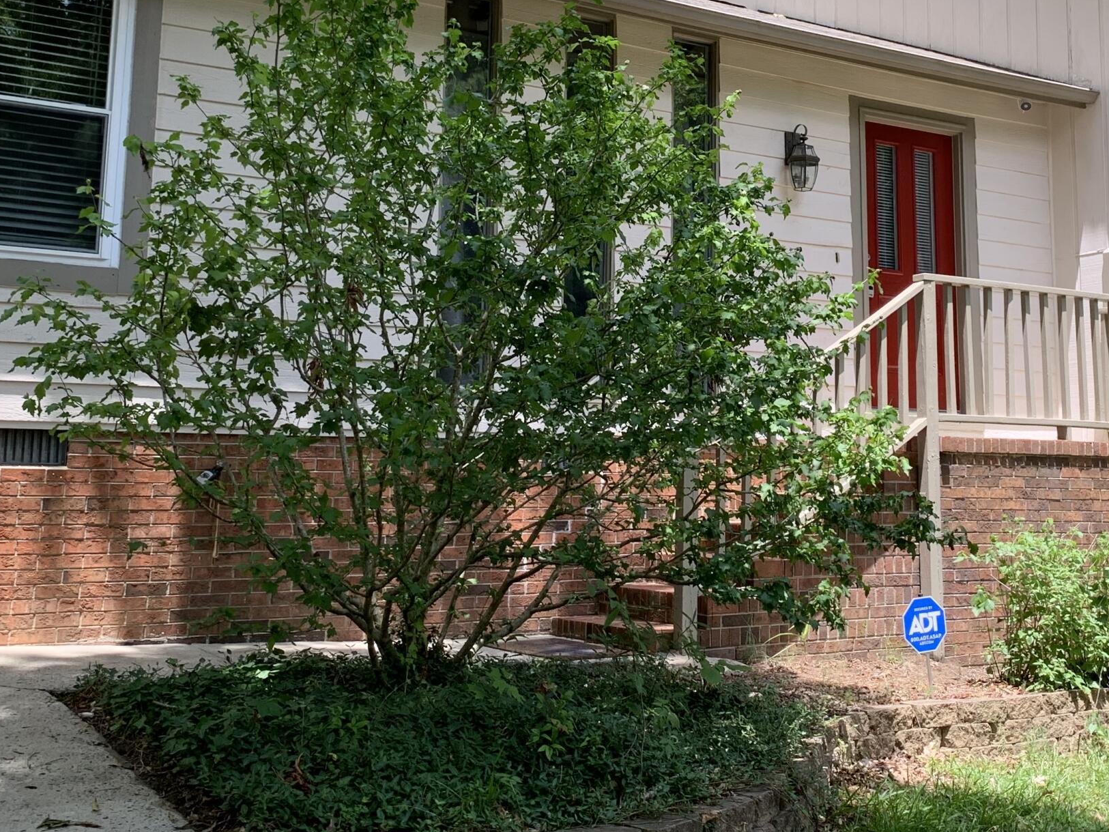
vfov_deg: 29.9
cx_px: 745
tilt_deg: +9.2
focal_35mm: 48
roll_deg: +0.5
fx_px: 1538
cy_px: 241
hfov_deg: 39.2
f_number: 1.8
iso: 25
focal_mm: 4.25
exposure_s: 1/327
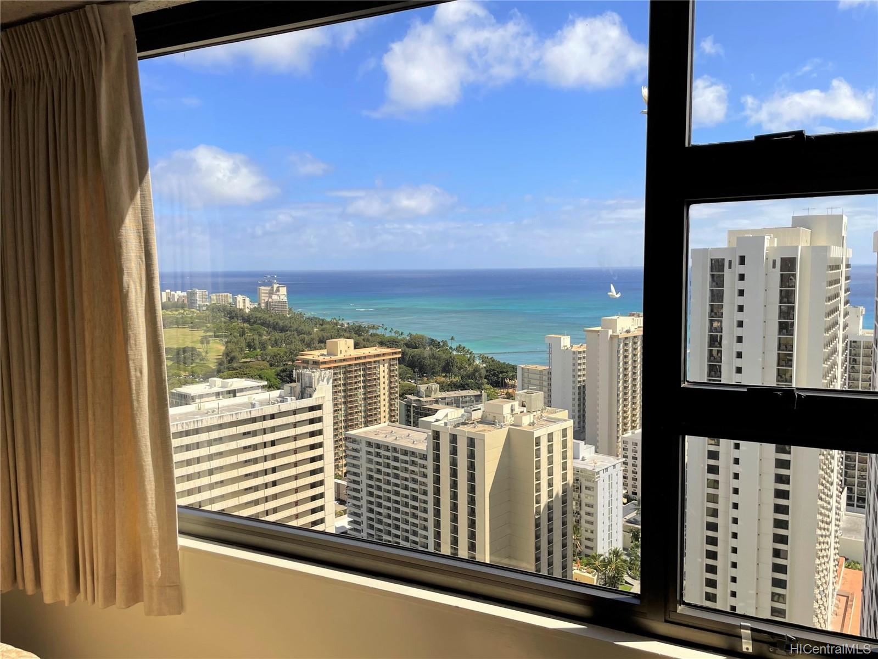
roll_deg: -1.4
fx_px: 660
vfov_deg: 53.1
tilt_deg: -6.2
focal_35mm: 26
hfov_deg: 67.3
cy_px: 330
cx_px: 439
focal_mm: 4.2
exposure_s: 1/1887
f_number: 1.6
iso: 32
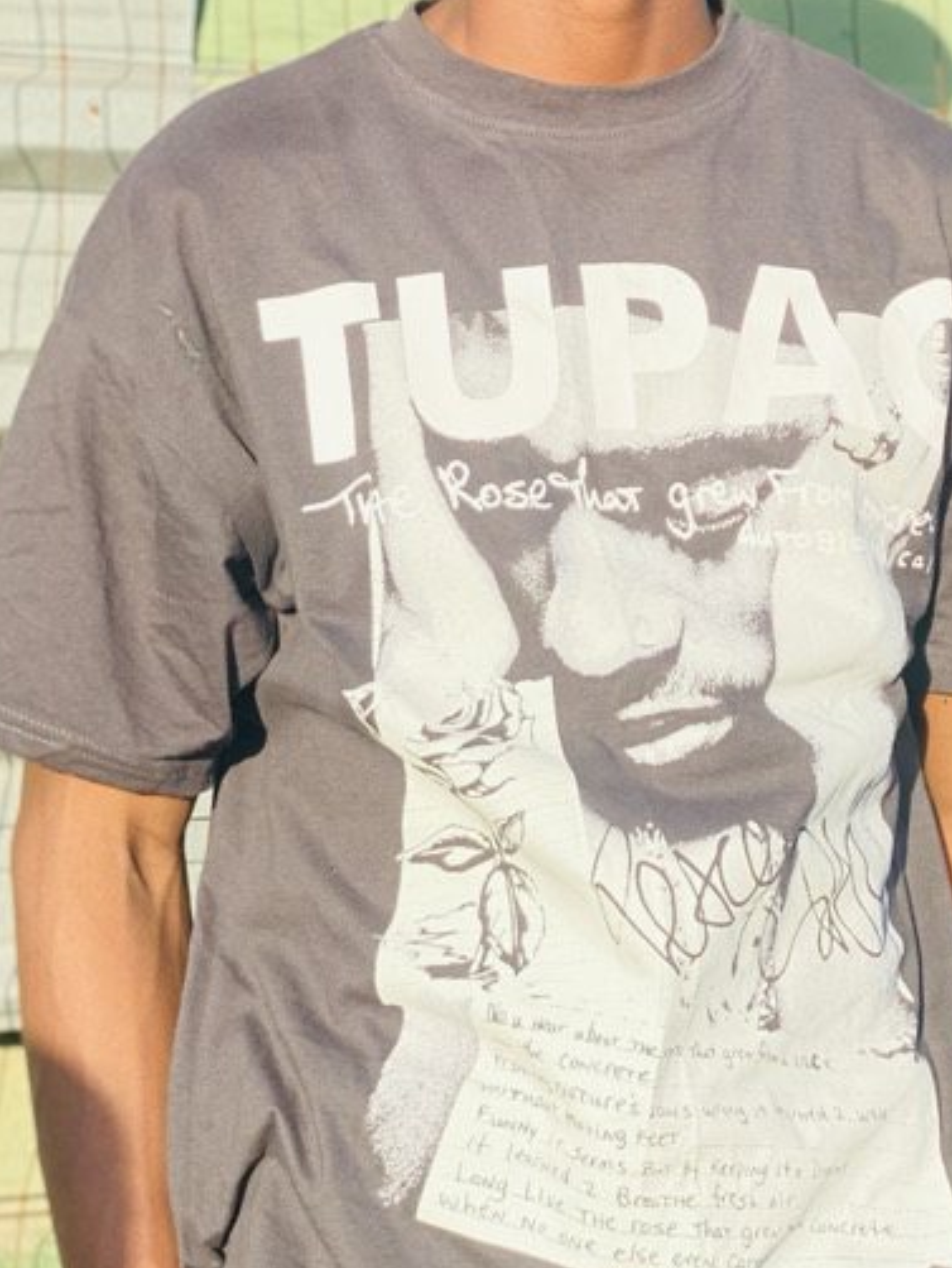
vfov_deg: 18.4
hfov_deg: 14.0
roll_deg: +1.0
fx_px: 3884
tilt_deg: +6.3
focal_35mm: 106
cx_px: 624
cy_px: 237
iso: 20
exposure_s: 1/607
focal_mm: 6
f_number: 2
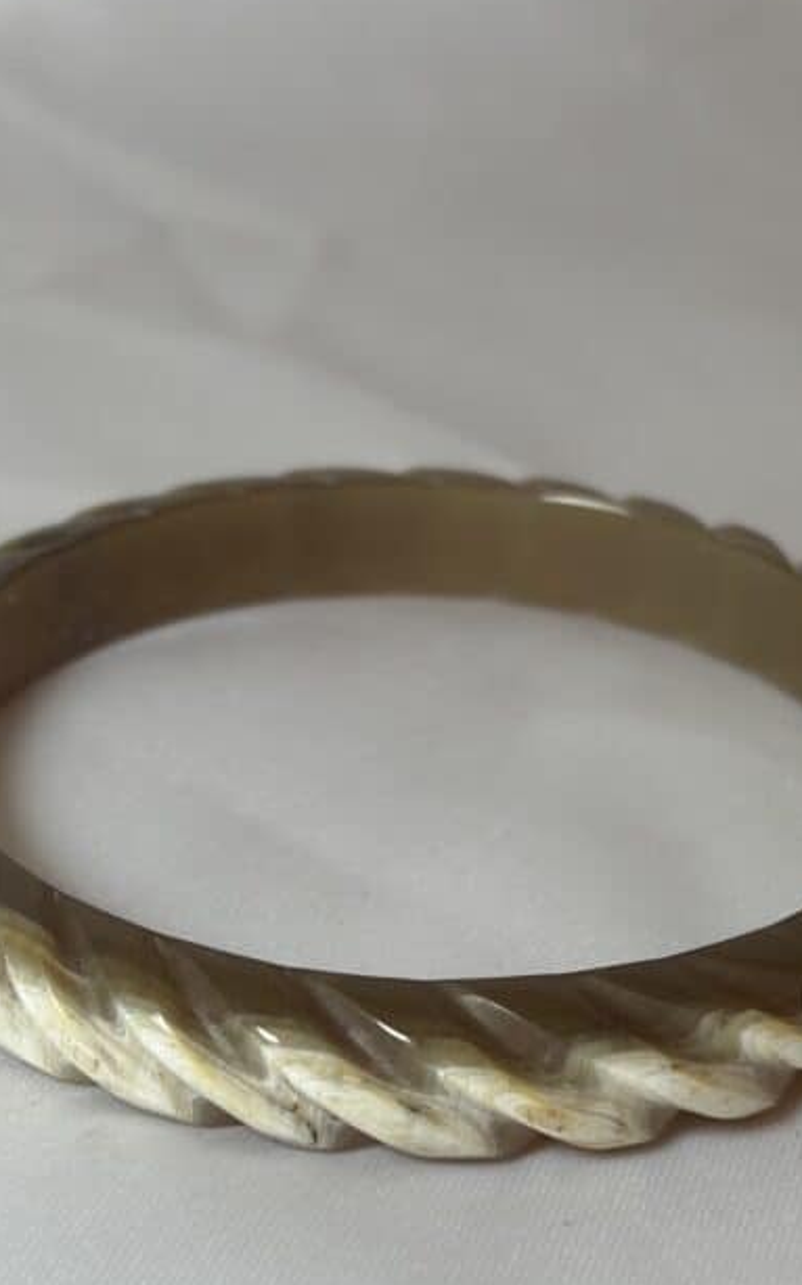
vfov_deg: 22.5
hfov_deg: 14.2
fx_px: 3222
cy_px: 841
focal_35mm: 92
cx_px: 427
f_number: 1.6
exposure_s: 1/132
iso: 25
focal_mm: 5.96
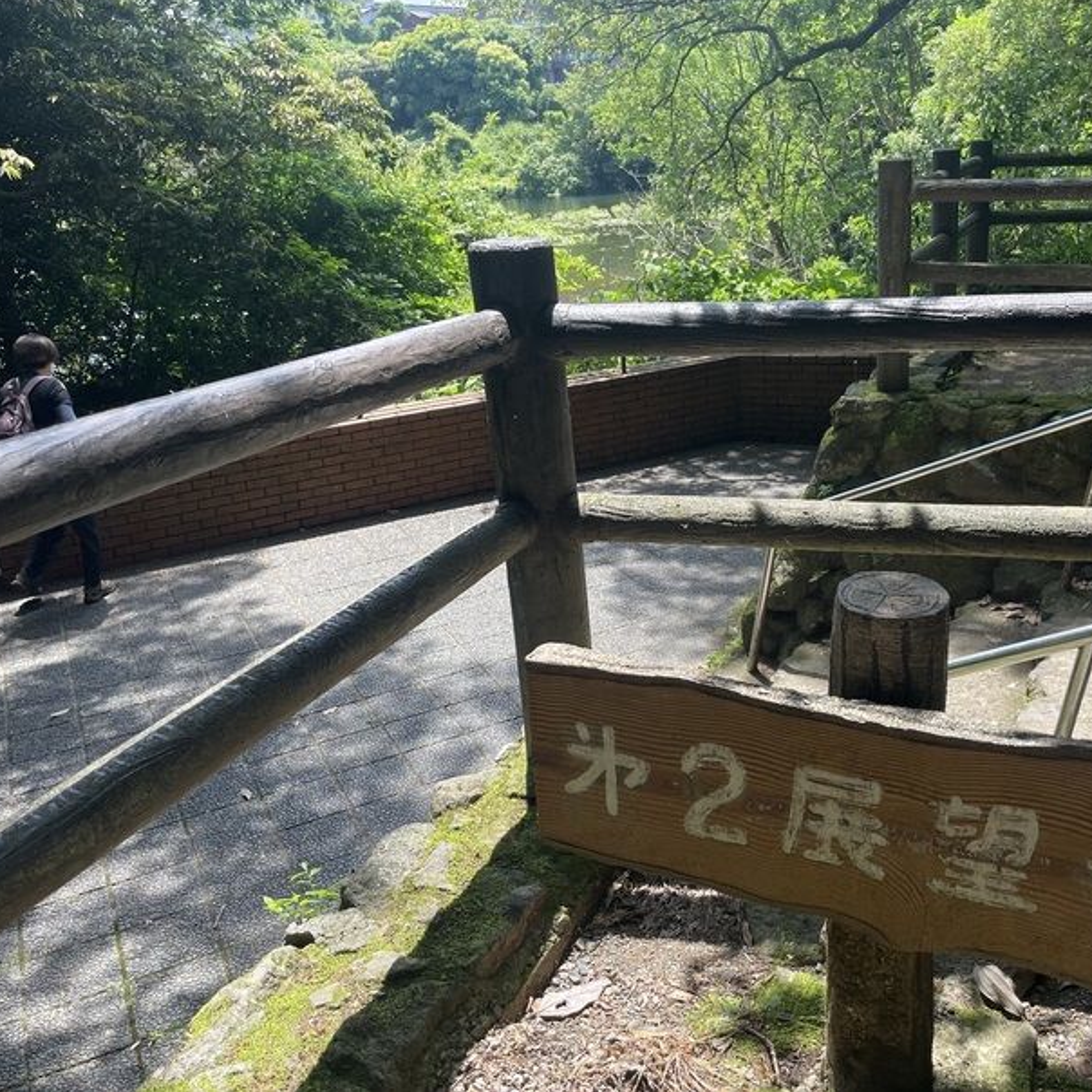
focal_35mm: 31
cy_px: 541
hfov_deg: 52.1
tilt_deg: -20.7
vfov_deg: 52.5
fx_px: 1106
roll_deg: +3.3
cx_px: 670
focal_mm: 4.2
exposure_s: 1/525
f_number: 1.6
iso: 32
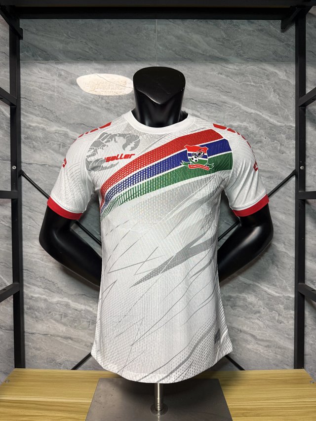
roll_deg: -0.1
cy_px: 210
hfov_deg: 56.8
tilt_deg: -1.3
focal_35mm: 24
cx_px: 158
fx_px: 292
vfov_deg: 71.6
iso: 160
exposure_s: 1/100
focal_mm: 6.76
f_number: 1.78
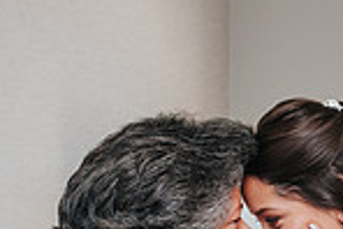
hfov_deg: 13.2
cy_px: 295
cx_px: 348
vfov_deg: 8.9
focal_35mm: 153
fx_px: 1459
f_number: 4
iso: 800
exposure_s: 1/125
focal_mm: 35
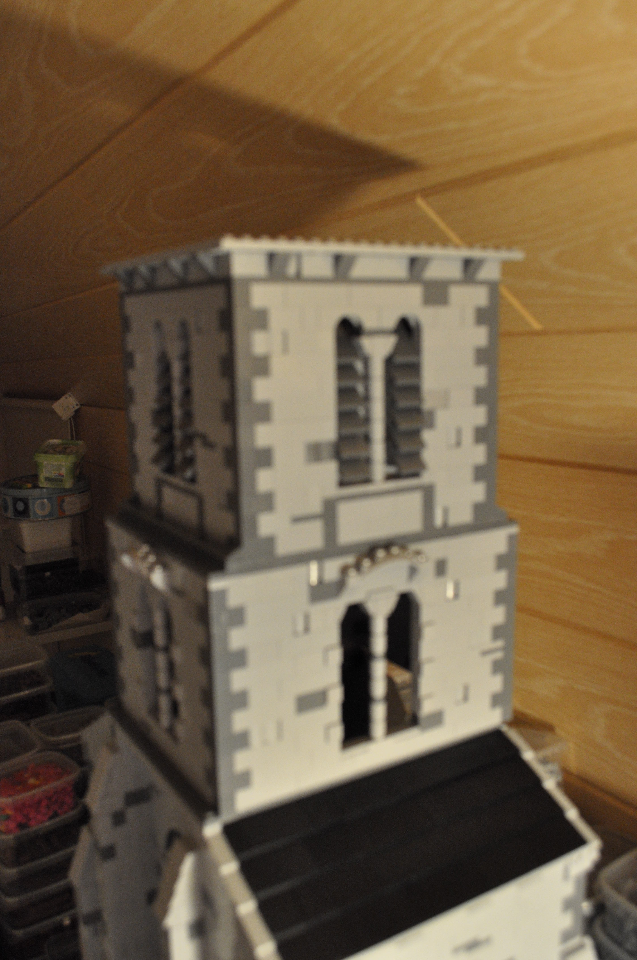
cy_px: 480
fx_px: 878
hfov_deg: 39.9
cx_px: 318
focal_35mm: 33
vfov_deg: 57.3
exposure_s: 1/13
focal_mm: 22
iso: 1600
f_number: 6.3
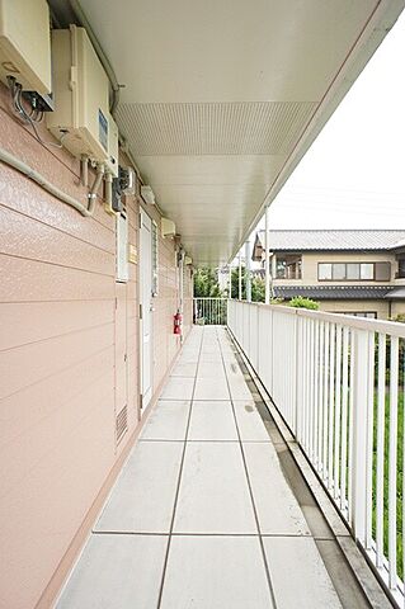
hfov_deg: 53.0
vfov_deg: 73.8
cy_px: 304
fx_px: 406
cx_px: 202
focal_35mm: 24
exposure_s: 1/125
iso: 200
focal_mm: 16
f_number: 5.6
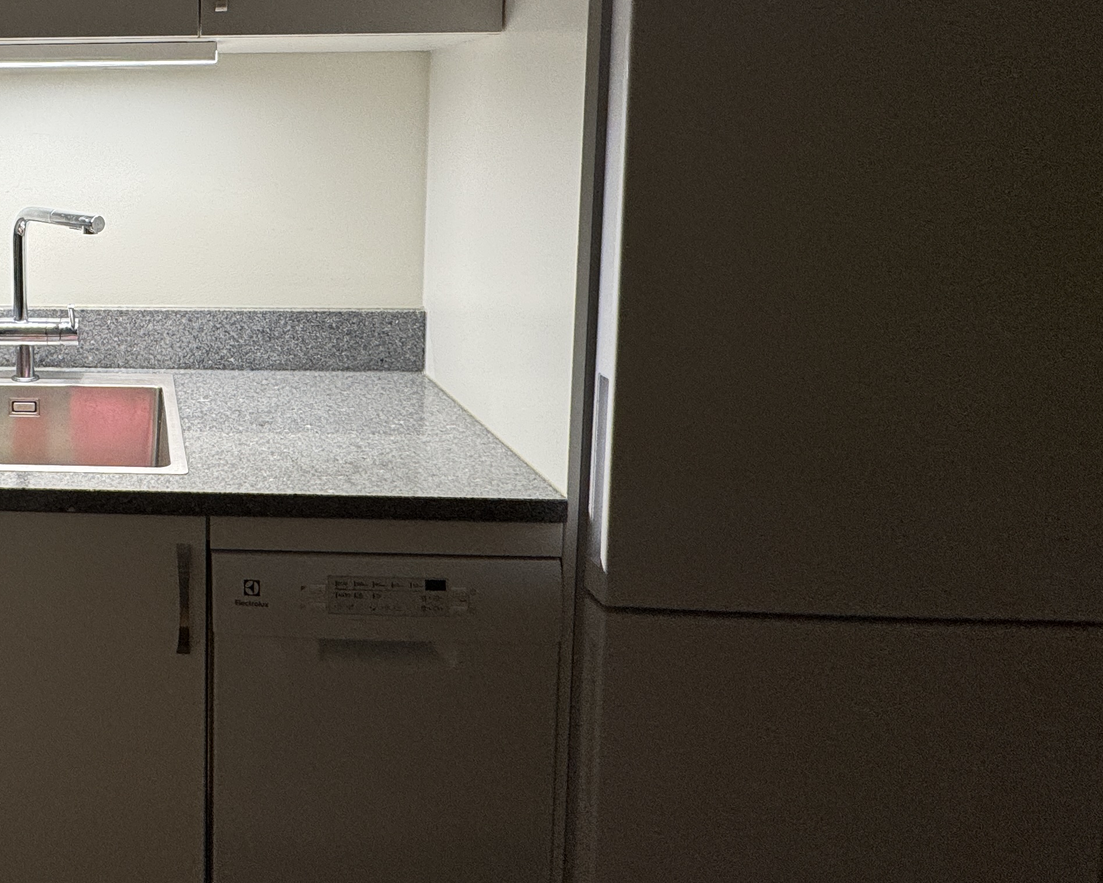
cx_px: 66
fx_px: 947
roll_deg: +0.4
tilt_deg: -4.6
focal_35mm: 29
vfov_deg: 47.8
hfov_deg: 51.6
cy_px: 206
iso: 125
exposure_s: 1/100
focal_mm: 2.22
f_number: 2.2
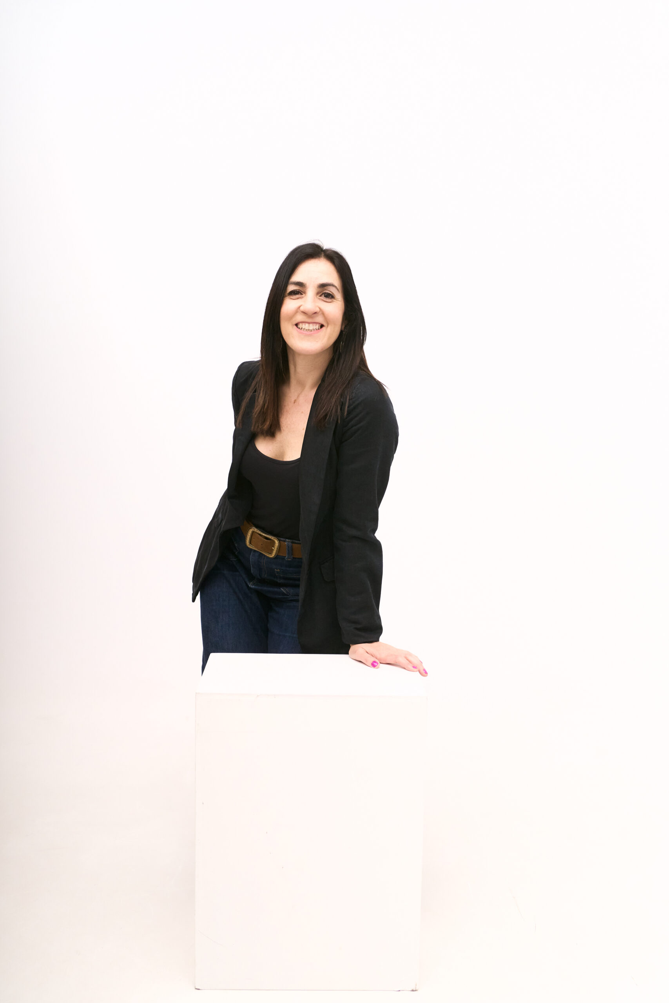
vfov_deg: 54.4
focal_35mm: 35
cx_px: 334
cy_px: 502
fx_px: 975
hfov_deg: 37.9
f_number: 6.3
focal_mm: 35
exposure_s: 1/250
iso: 640
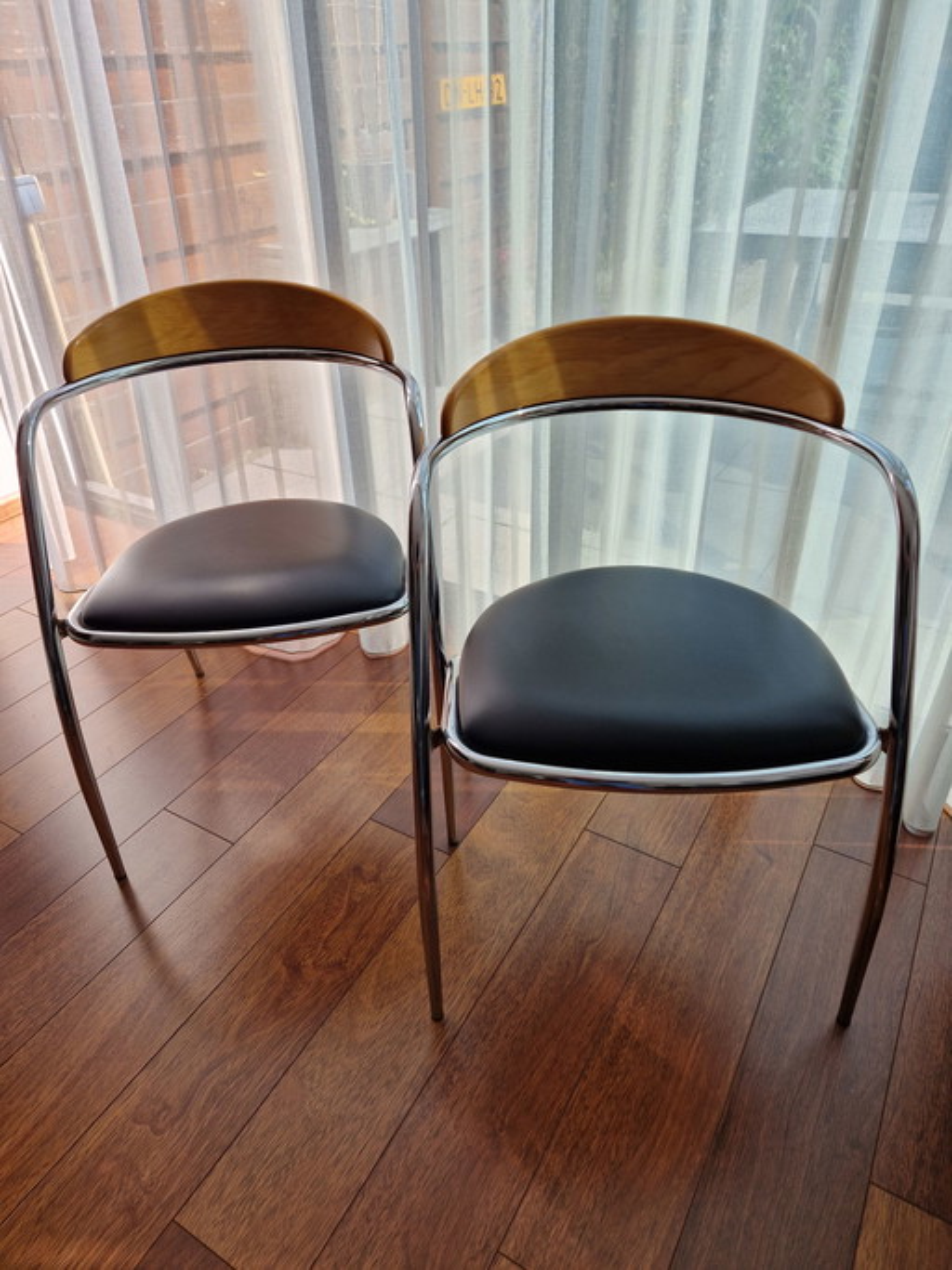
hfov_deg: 58.9
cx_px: 476
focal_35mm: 23
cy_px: 635
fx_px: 844
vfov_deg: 73.9
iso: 50
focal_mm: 5.4
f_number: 1.8
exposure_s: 1/280
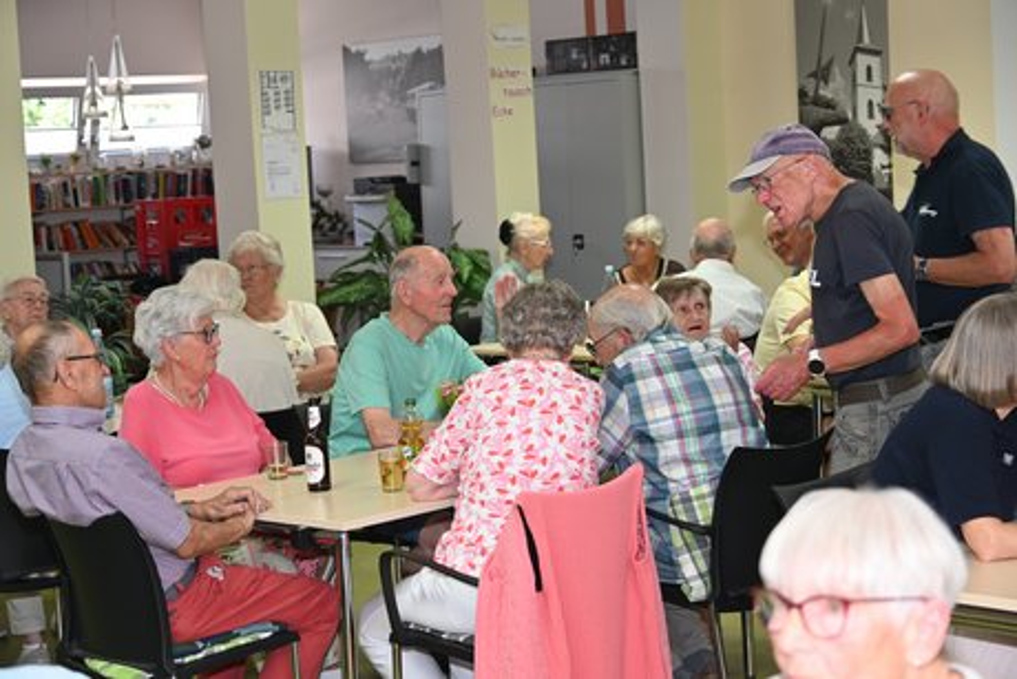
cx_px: 508
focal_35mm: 70
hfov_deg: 28.8
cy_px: 340
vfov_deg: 19.5
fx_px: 1978
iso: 800
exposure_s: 1/60
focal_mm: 70
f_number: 6
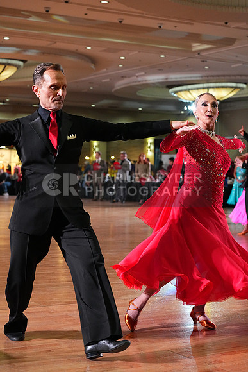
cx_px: 124
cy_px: 186
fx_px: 723
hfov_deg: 19.5
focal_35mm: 70
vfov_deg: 28.8
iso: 6400
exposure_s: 1/400
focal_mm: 70
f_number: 5
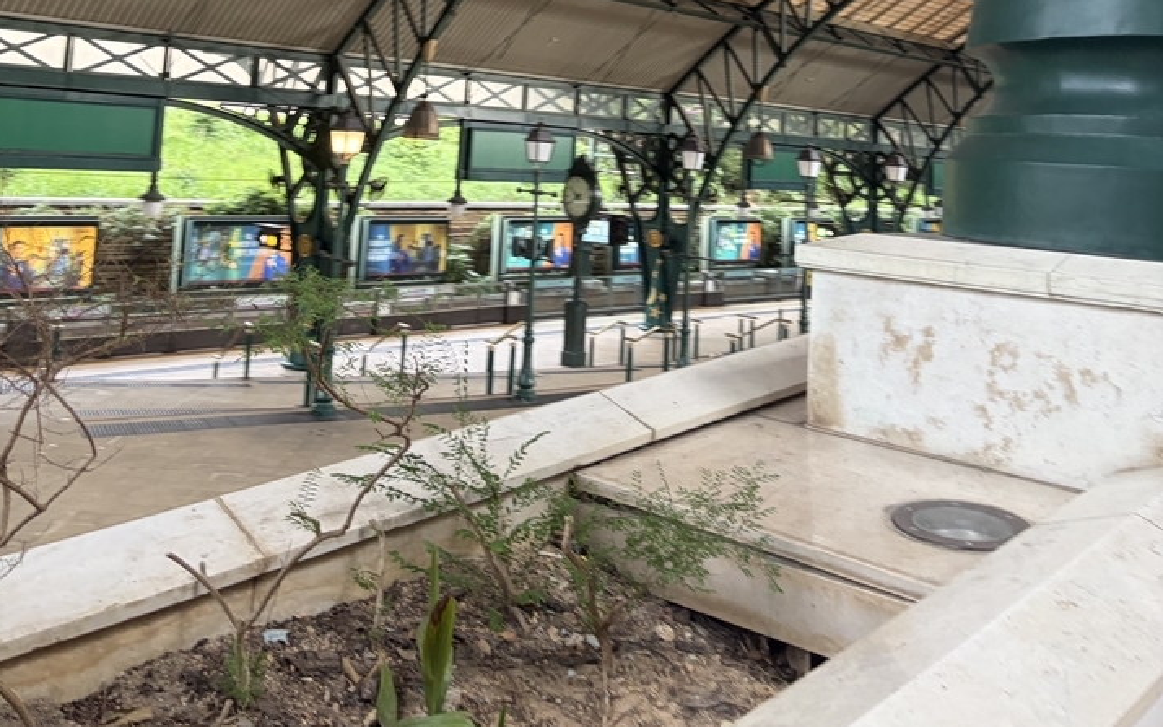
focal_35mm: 37
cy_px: -3
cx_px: 581
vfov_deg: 31.8
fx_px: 1173
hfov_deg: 52.7
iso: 125
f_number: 1.6
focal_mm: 5.96
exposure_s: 1/112
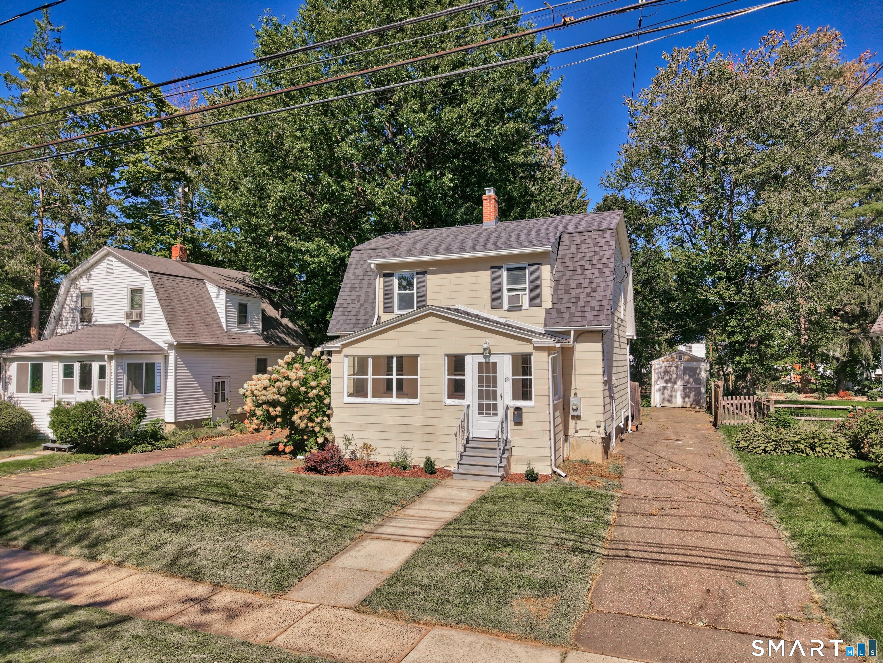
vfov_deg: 56.8
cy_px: 332
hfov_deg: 71.6
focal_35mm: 24
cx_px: 442
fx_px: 612
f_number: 1.8
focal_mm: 8.7
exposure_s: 1/2500
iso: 200
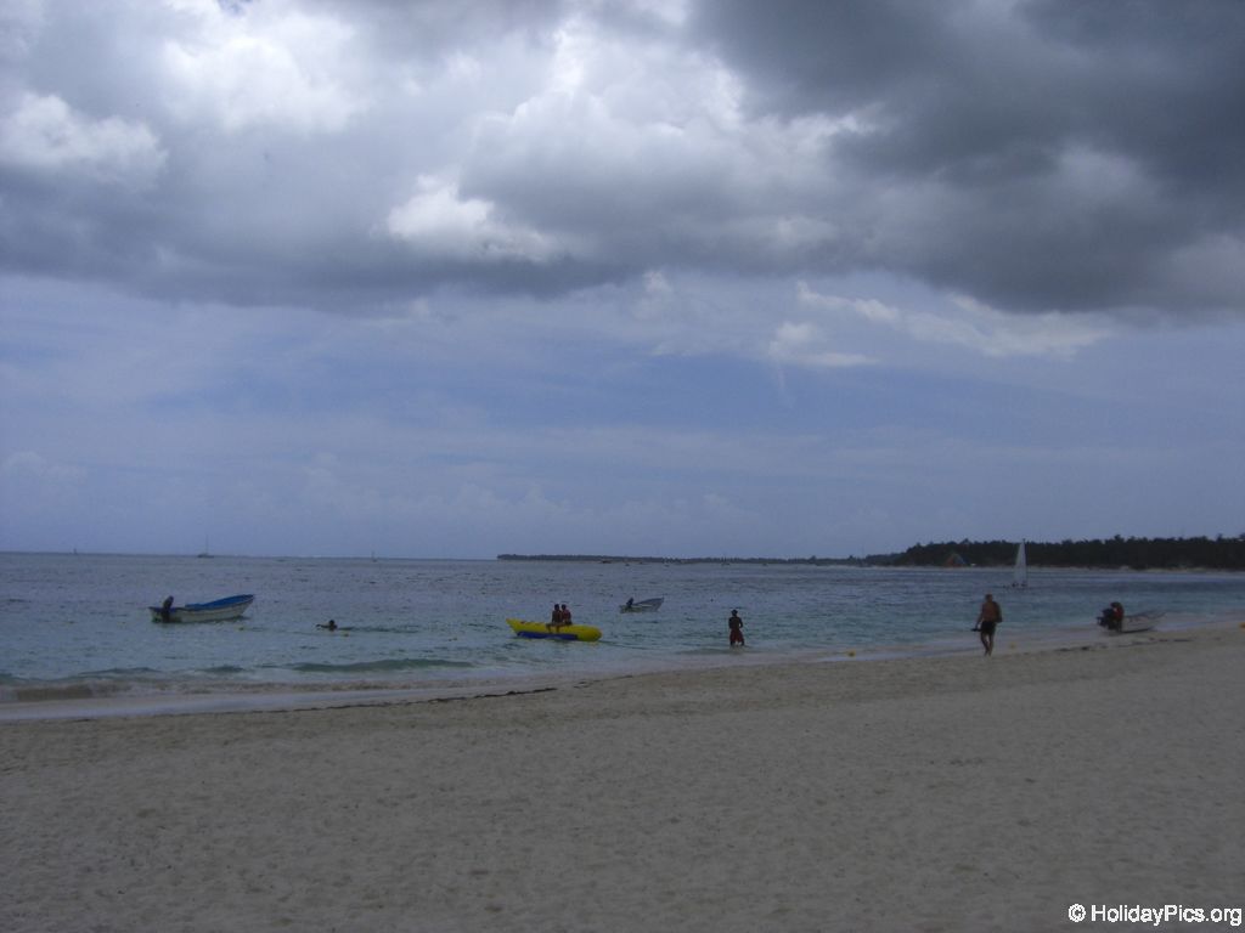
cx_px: 622
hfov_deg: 49.0
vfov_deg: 37.7
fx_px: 1367
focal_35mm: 38
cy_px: 466
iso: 64
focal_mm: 6.2
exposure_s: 1/320
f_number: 8
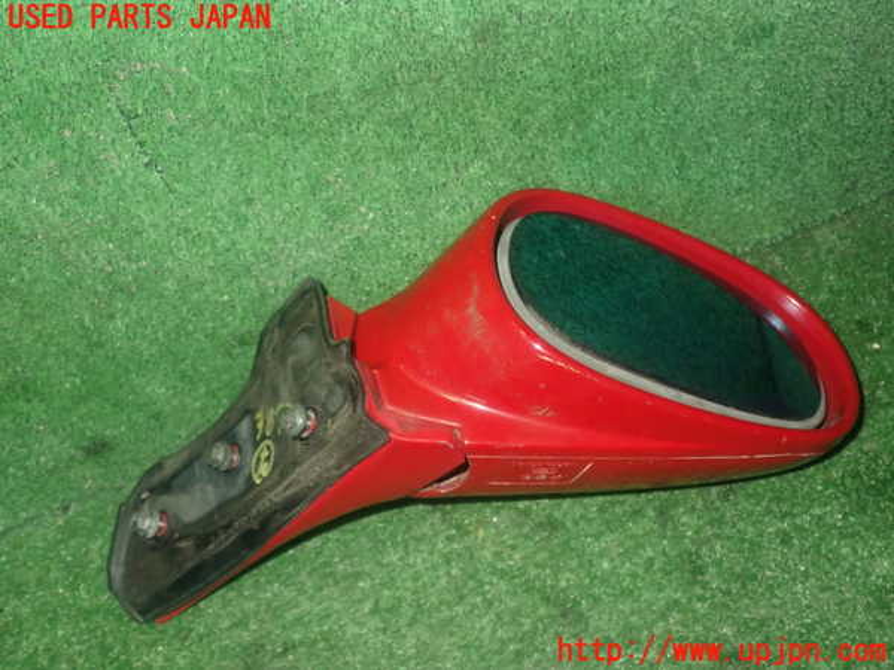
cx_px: 447
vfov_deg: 37.7
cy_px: 335
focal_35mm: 38
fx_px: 981
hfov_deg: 49.0
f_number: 8
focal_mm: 6.83
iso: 800
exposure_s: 1/40
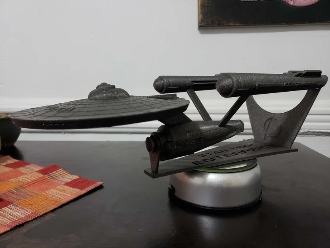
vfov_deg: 53.1
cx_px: 165
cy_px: 124
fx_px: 248
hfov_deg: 67.3
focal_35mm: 26
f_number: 1.5
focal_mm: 4.3
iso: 250
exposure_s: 1/13
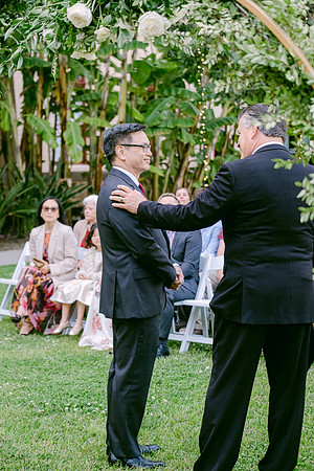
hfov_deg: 18.2
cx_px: 157
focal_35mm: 75
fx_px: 981
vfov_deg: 27.0
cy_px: 236
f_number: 2.8
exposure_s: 1/170
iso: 400
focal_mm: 50
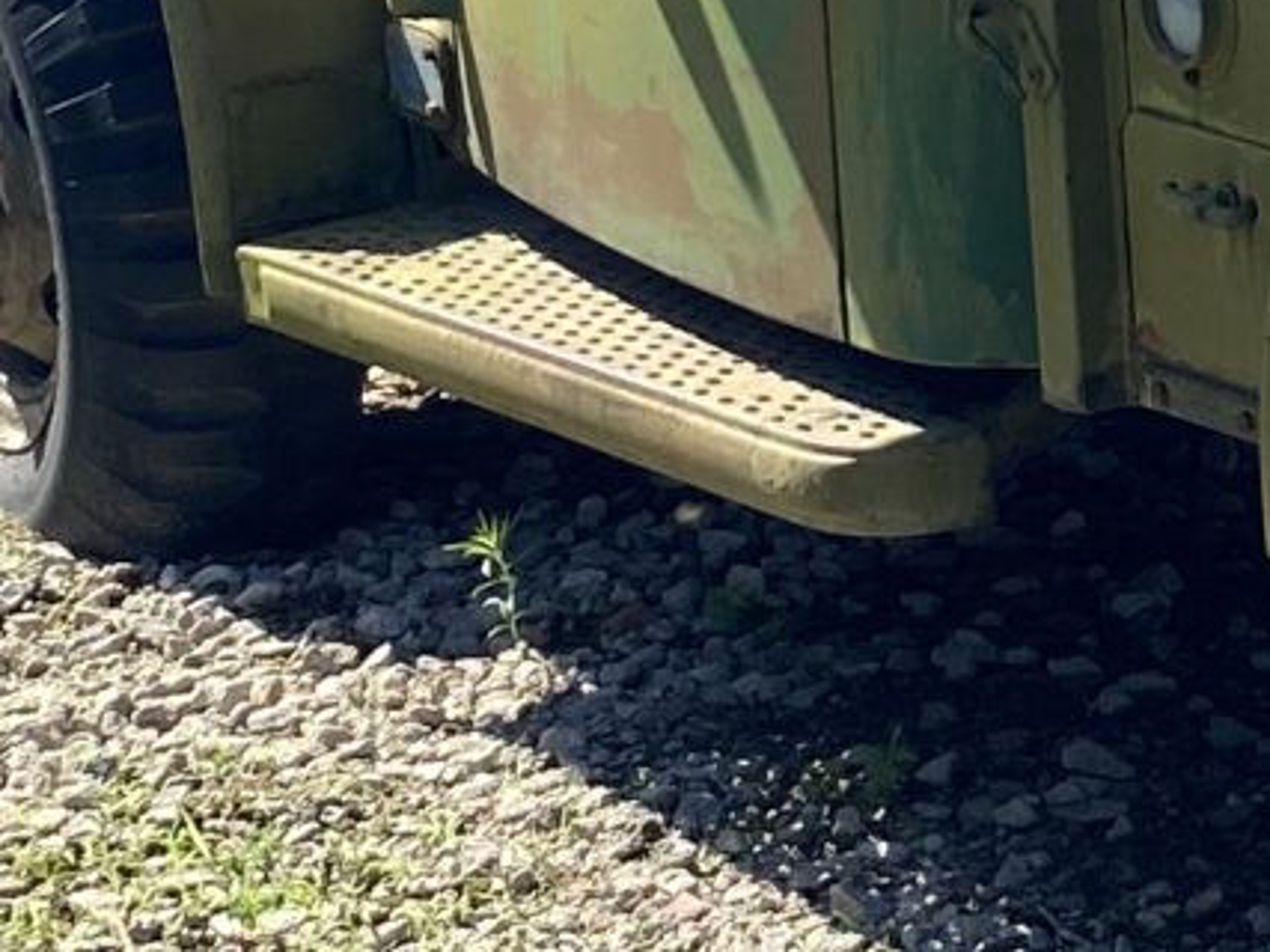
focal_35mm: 156
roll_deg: +1.0
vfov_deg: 9.4
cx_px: 2213
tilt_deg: -6.4
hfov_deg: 11.8
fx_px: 5722
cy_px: -21
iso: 32
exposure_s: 1/1447
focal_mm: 4.25
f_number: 1.8
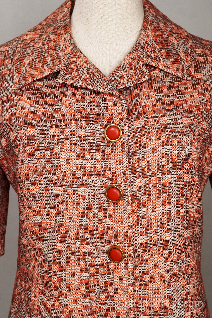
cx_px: 106
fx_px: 424
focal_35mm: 48
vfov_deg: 41.1
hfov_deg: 28.1
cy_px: 159
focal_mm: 32
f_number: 8
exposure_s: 1/20
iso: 320
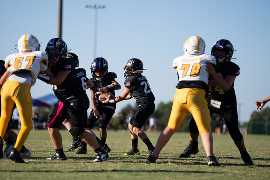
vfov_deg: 7.6
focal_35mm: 180
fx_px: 1350
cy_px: 90
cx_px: 135
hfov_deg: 11.4
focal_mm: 180
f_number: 2.8
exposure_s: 1/2500
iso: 160
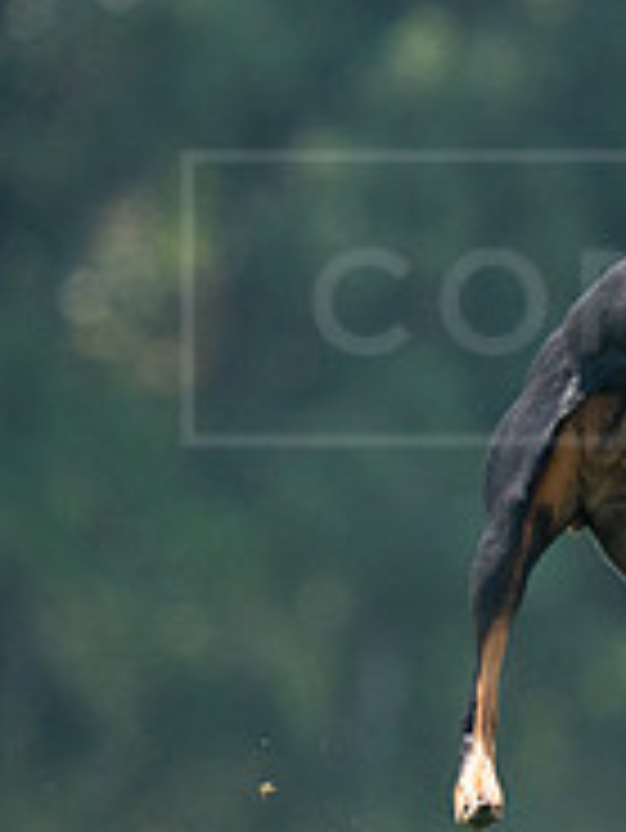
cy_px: 376
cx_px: 612
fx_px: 35476
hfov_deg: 1.0
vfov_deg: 1.3
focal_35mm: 1473
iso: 3200
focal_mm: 489
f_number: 6.3
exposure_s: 1/4000
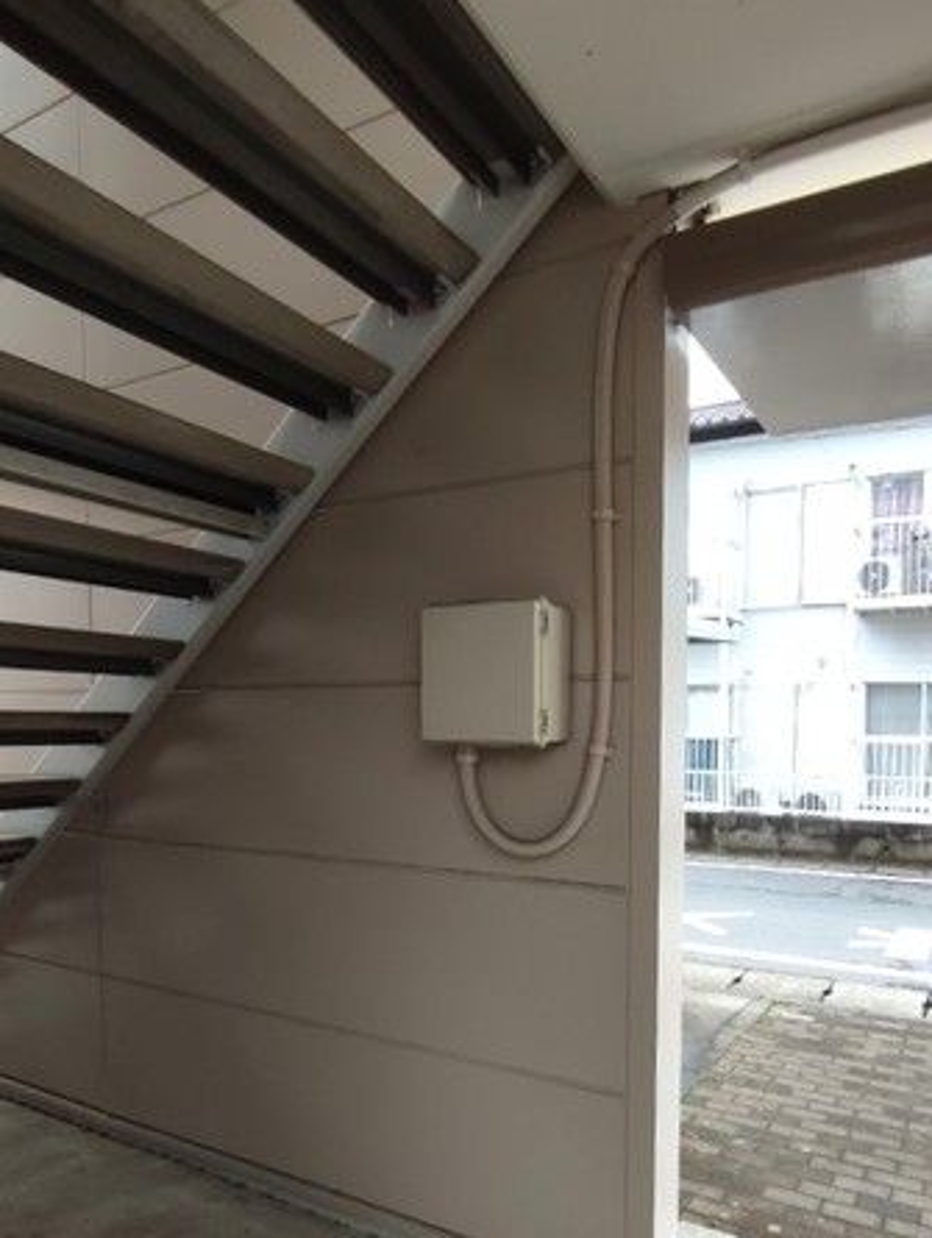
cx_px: 580
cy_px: 751
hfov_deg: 58.3
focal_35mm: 23
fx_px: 824
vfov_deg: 72.9
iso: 51
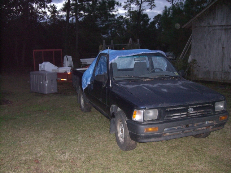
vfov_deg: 37.7
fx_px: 254
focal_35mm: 38
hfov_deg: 49.0
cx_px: 116
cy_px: 86
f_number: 2.7
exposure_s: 1/60
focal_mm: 6.2
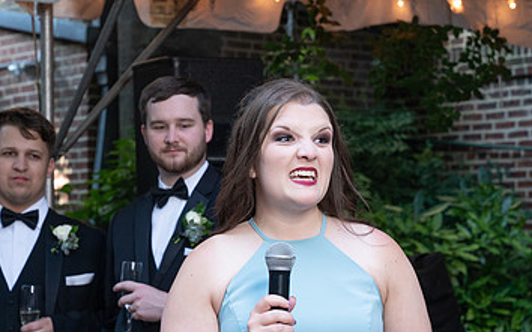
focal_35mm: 118
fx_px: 1710
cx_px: 309
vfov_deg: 11.0
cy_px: 278
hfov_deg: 17.7
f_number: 5.6
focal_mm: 68
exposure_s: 1/250
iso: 1250
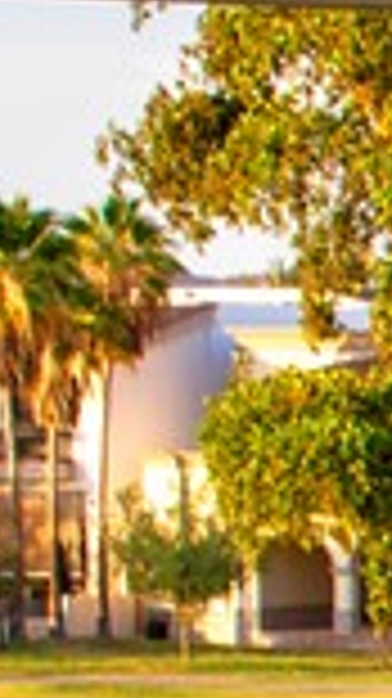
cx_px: 1917
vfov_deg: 8.6
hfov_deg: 4.3
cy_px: 829
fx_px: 4590
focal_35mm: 248
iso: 320
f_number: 5.6
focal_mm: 18
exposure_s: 1/125
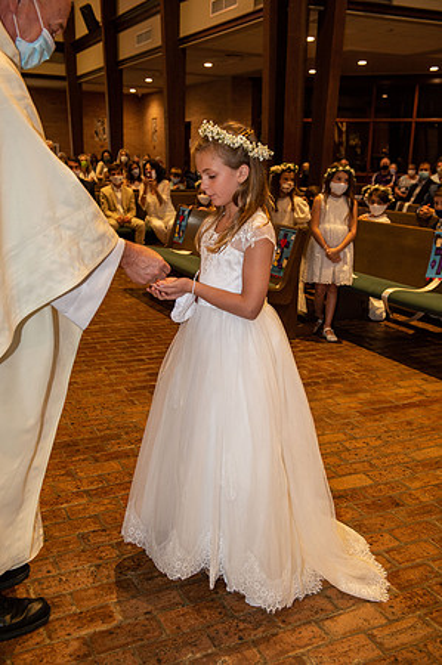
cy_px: 332
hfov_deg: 35.0
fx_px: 701
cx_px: 221
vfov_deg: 50.7
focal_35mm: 38
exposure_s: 1/125
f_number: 5
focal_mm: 38
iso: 1600
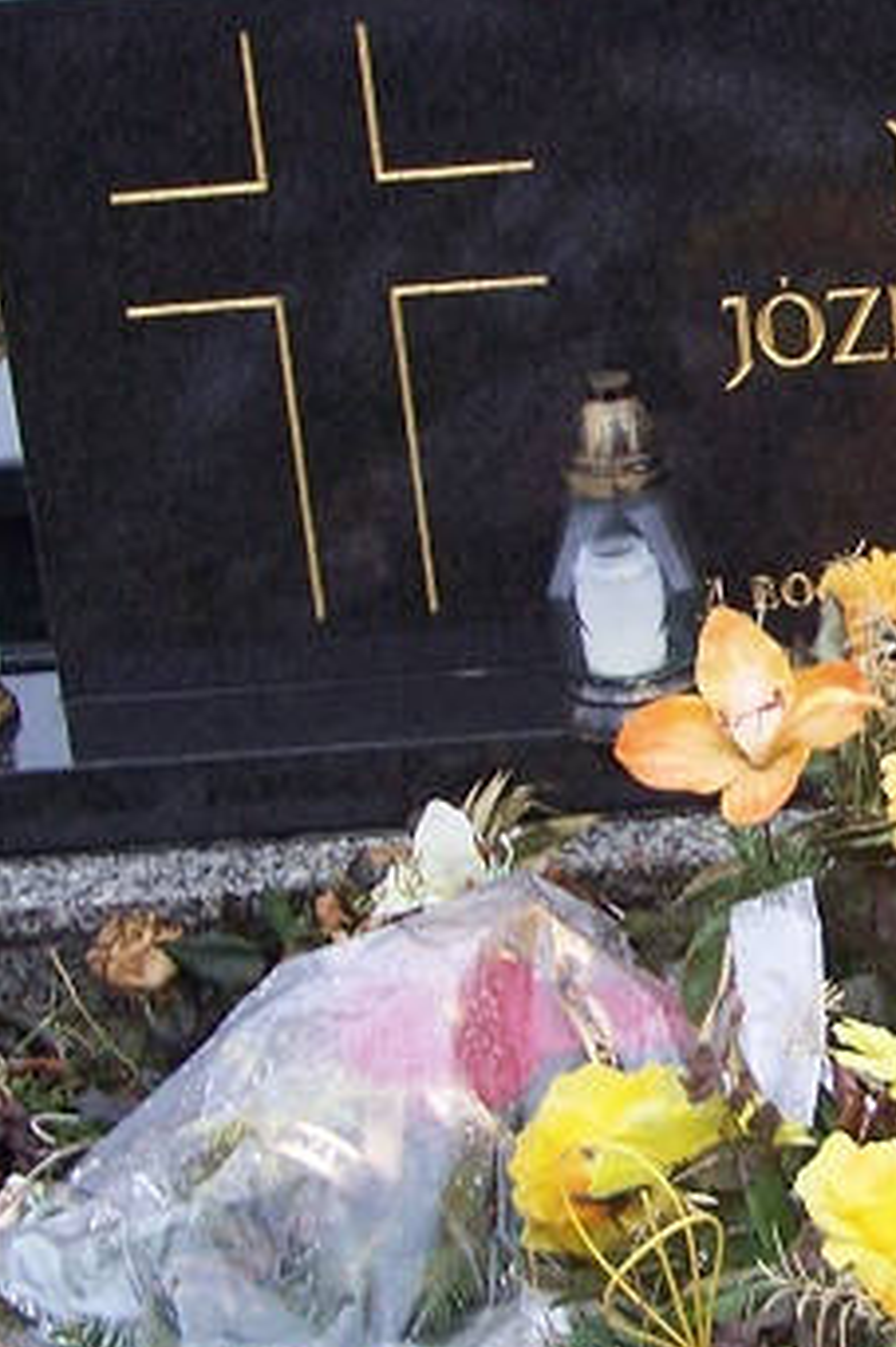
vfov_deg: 20.6
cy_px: 500
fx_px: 3699
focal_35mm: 99
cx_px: 1066
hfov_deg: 13.4
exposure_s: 1/30
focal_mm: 6.3
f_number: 2.8
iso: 100
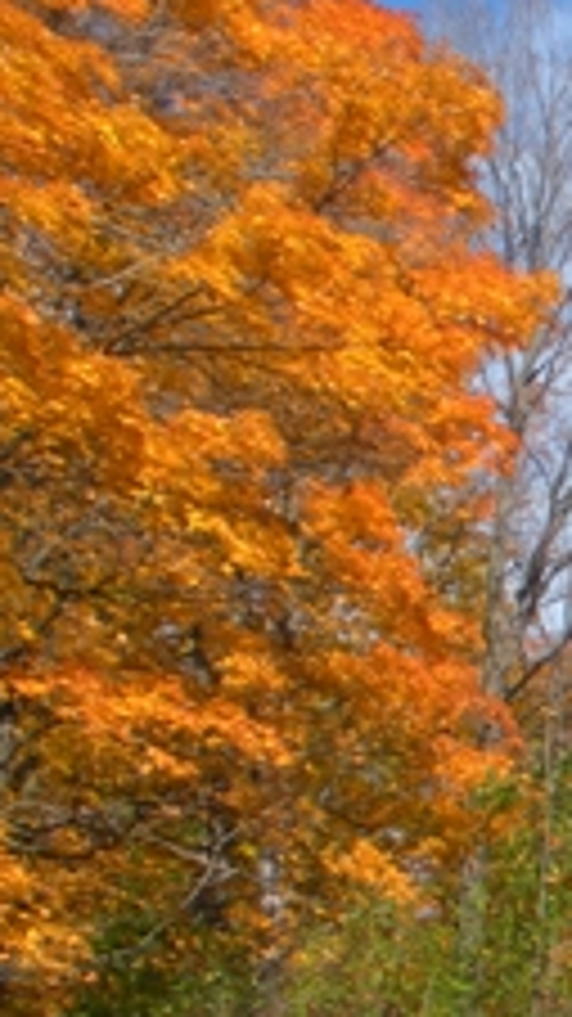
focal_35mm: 104
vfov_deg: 20.4
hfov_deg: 10.5
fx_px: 2806
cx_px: 1234
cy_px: 724
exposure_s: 1/567
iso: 64
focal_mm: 6.3
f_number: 3.5
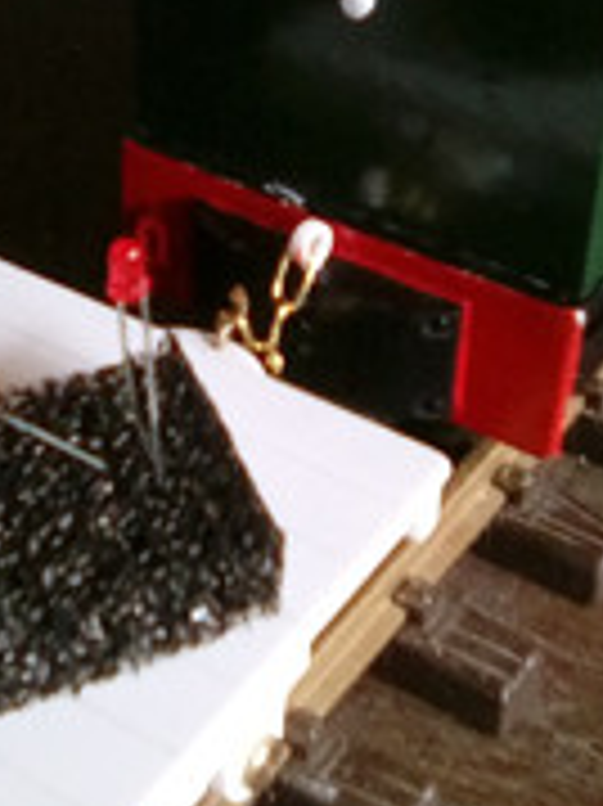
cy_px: 288
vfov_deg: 25.6
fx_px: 1767
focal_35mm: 76
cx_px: 272
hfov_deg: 19.4
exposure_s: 1/33.3
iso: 187
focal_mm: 3.1
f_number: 2.8
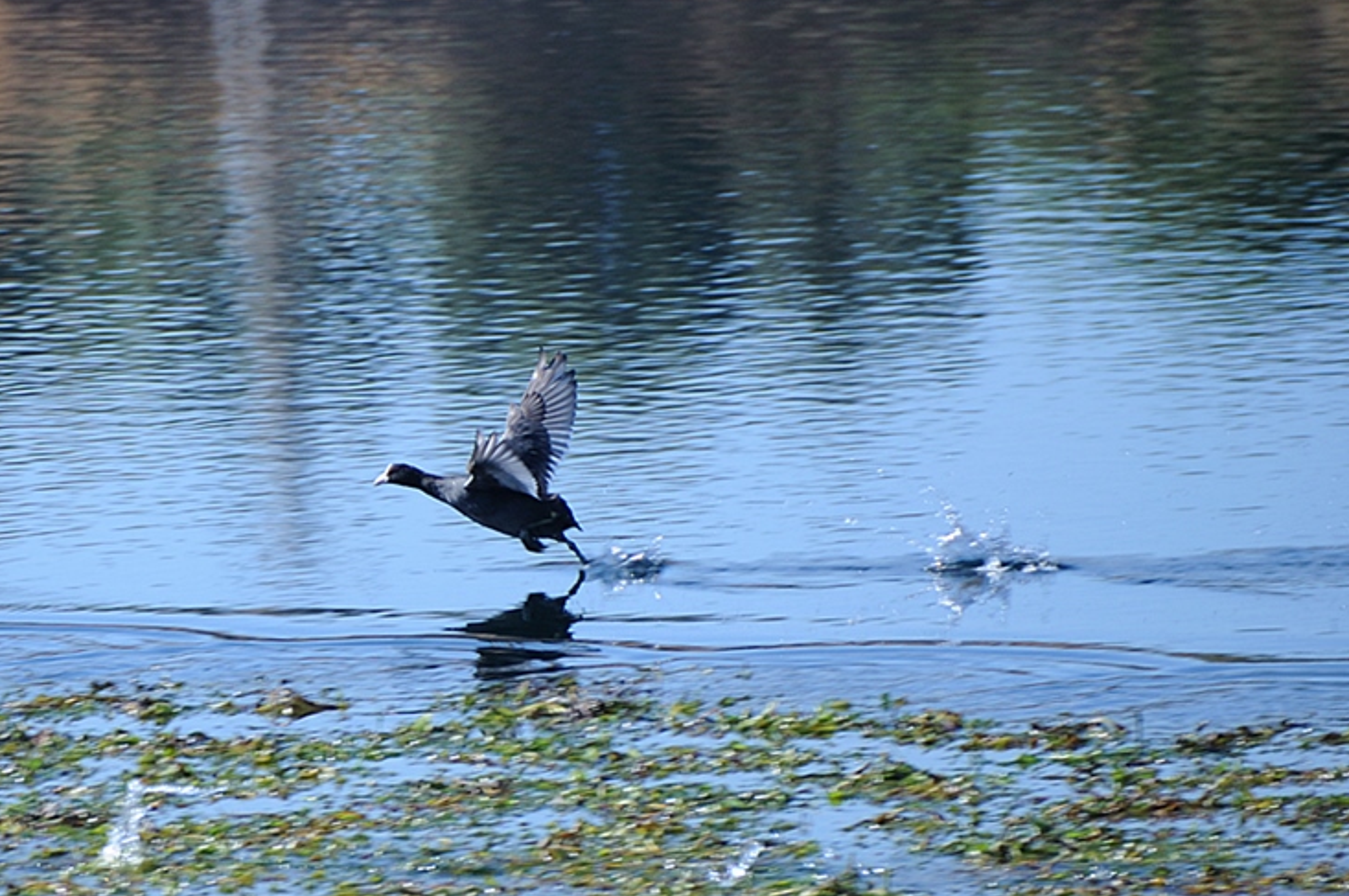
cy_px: 504
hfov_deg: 3.9
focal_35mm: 534
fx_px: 19988
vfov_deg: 2.6
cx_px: 707
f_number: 5.6
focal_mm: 300
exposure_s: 1/500
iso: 200
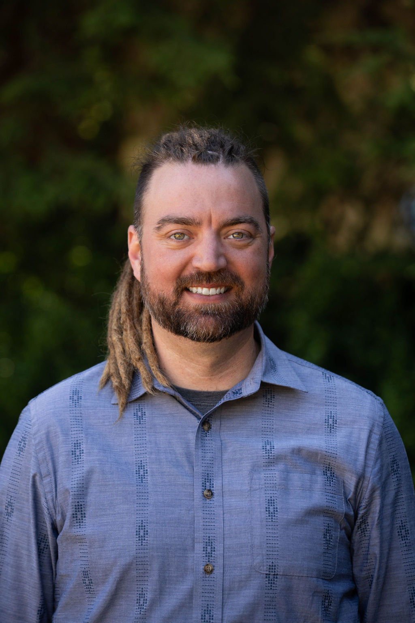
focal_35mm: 200
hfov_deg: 6.9
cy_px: 312
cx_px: 208
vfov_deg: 10.3
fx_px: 3458
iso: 400
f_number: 4
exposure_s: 1/320
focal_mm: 200
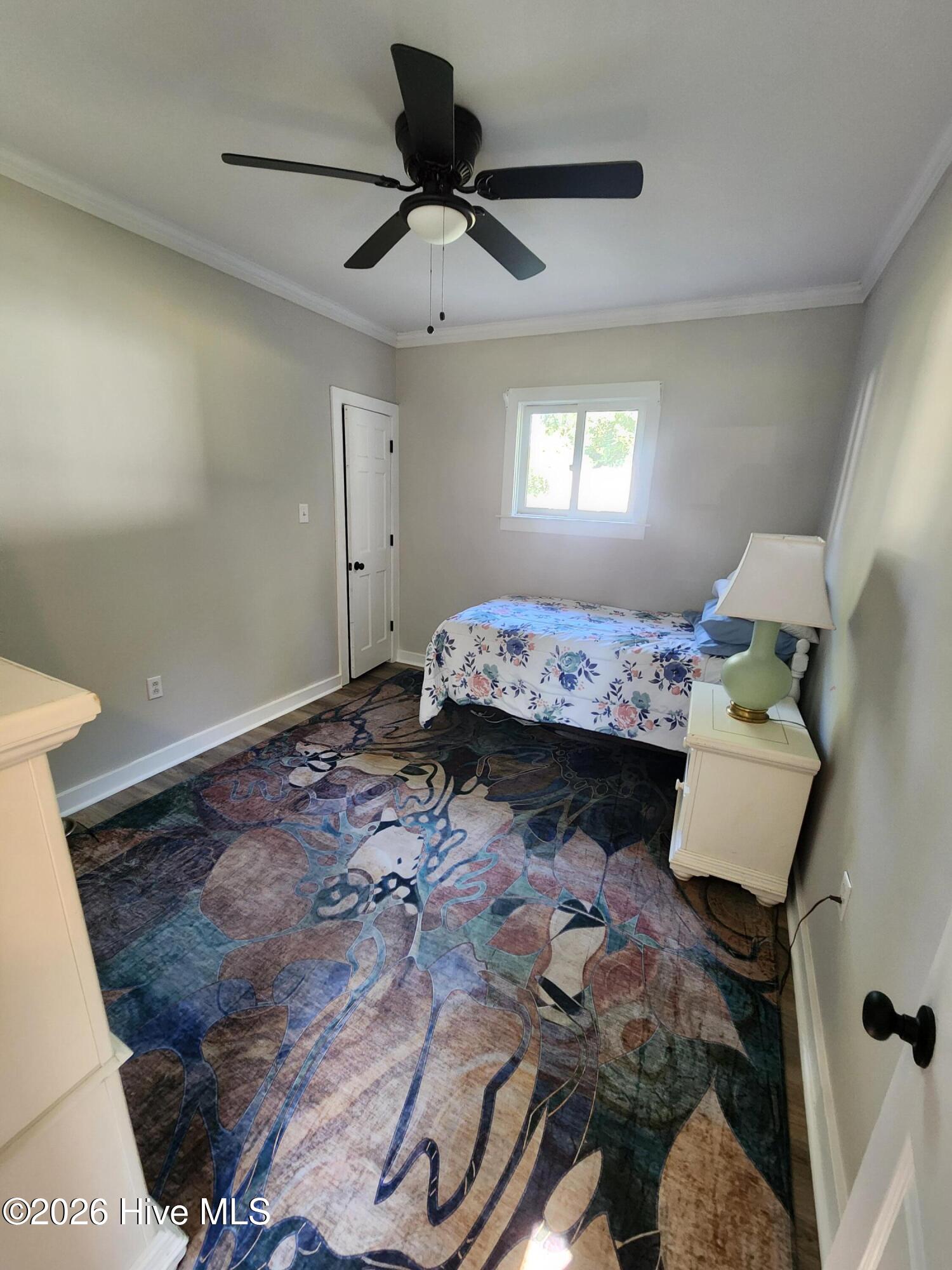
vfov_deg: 106.2
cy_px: 635
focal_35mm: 13
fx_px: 477
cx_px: 476
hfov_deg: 89.9
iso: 320
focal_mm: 2.2
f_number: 2.2
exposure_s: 1/30
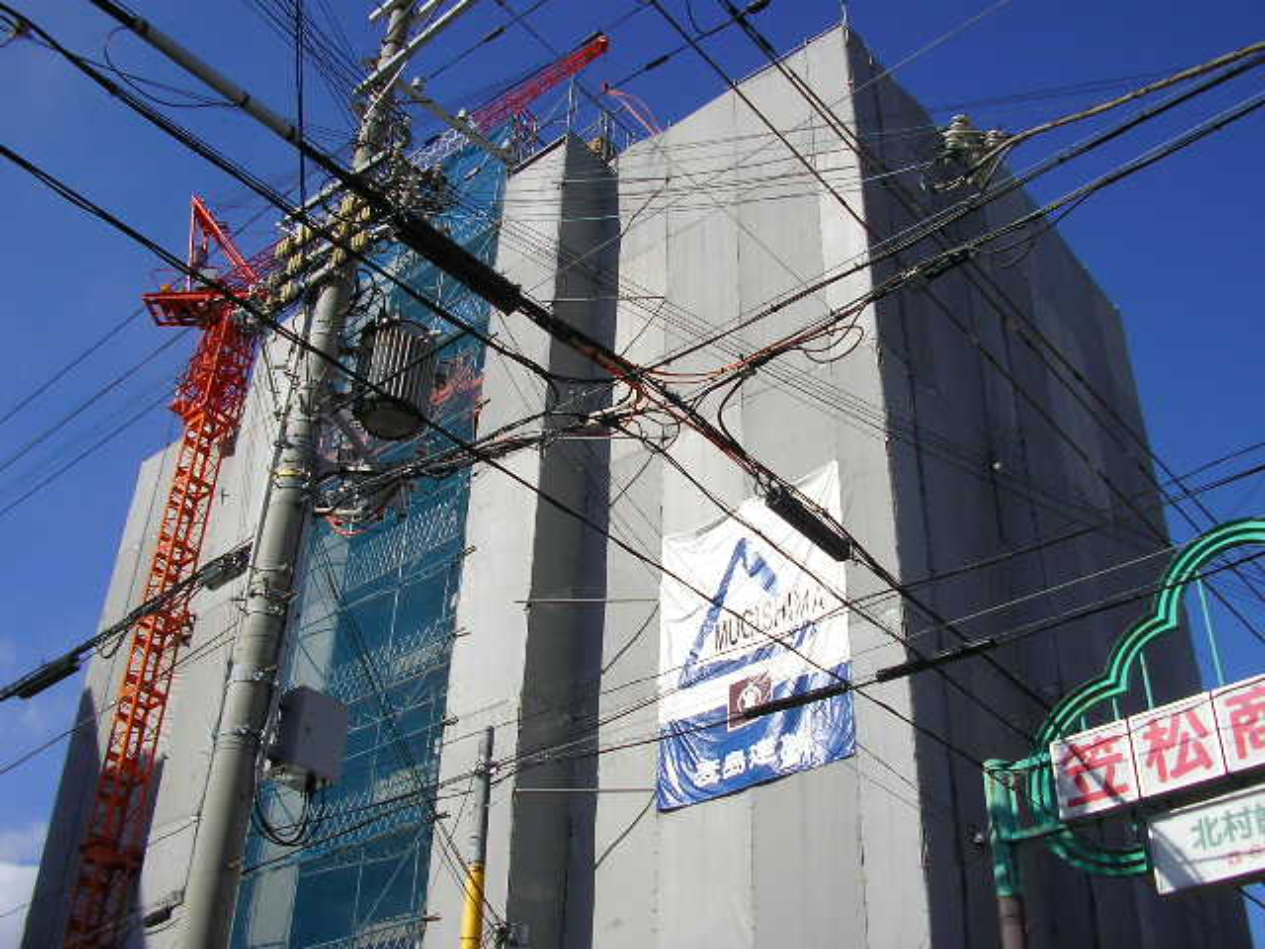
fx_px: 1389
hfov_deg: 49.0
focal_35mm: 38
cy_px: 474
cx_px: 632
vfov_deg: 37.7
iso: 71
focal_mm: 5.8
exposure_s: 1/1200
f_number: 4.1
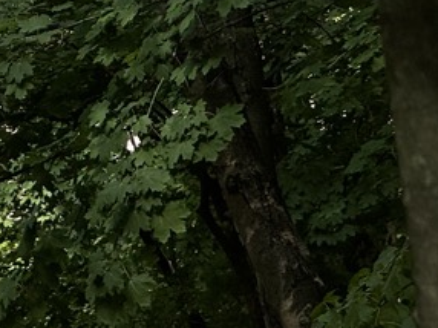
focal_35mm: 276
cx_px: -326
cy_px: 253
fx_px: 3489
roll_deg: -1.6
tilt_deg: -2.5
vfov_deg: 5.4
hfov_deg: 7.0
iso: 25
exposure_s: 1/205
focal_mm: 9
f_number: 2.8
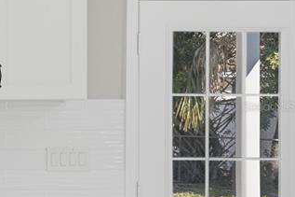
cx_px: -180
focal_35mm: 113
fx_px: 925
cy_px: 106
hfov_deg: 16.2
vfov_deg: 12.1
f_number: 4
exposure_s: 1/2000
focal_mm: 35
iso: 800
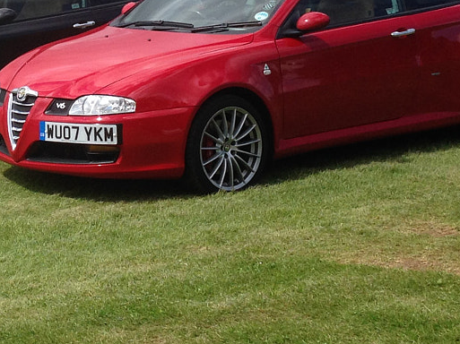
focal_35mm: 103
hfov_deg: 18.5
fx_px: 1368
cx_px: -30
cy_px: -39
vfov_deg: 14.0
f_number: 2.4
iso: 50
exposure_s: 1/1642
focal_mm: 4.12
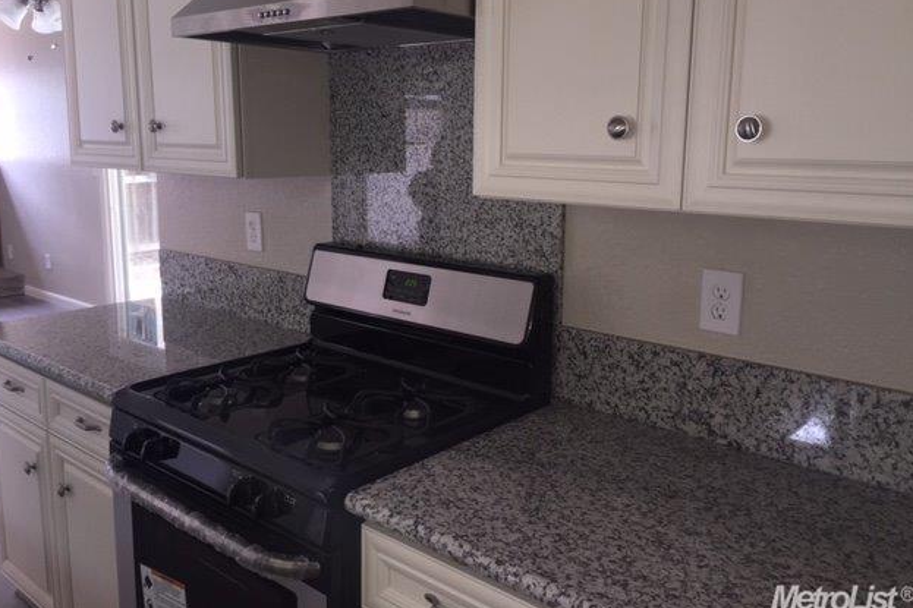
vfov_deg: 42.2
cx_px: 448
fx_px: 786
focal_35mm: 31
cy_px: 262
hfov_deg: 60.3
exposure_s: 1/30
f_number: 2.2
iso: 32
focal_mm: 4.15
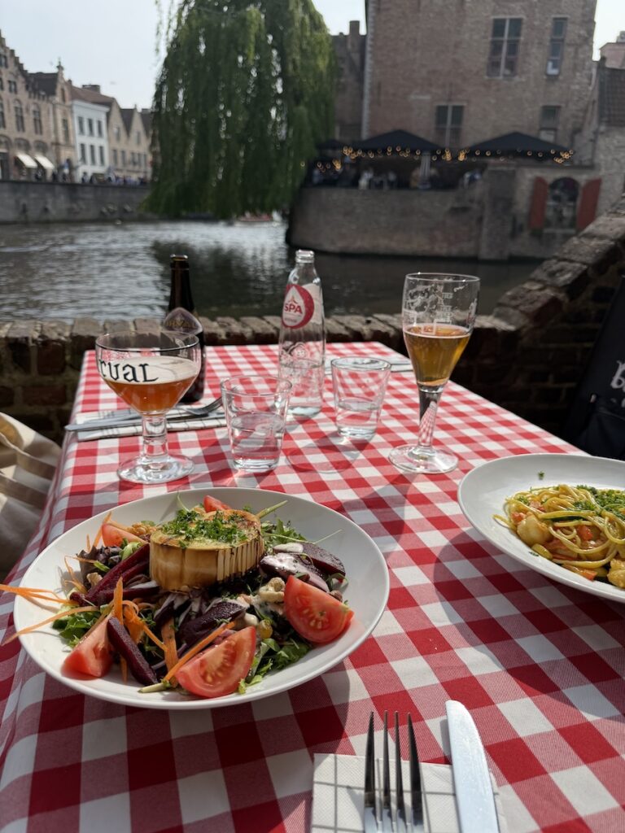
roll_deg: -1.5
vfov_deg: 71.6
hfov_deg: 56.8
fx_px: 578
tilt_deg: -19.7
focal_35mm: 24
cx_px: 312
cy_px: 416
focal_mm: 6.76
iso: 80
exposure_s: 1/6173
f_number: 1.78
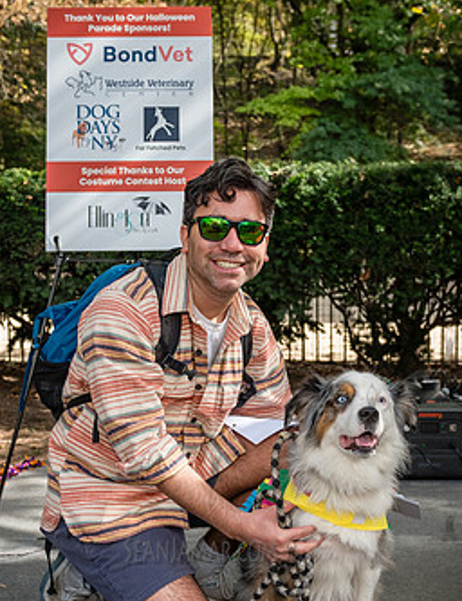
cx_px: 240
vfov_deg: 35.8
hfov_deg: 27.9
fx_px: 928
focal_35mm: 53
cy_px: 345
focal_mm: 27
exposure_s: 1/1600
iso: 1000
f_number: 4
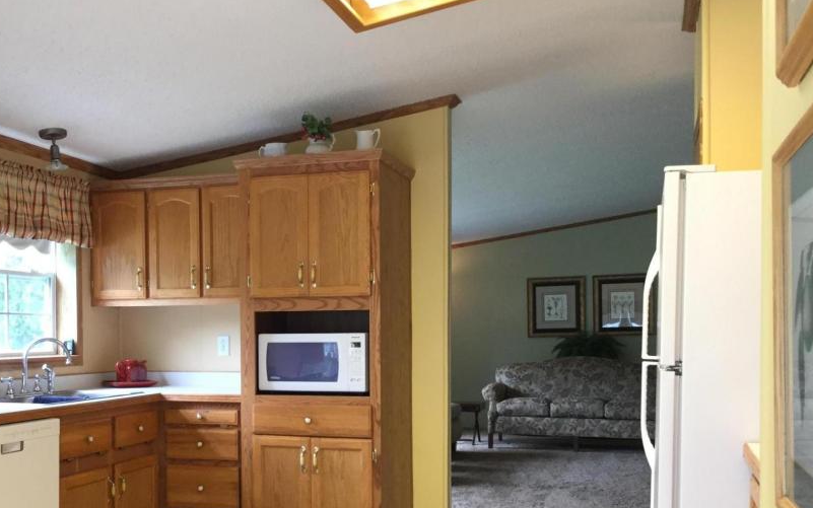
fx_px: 931
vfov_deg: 30.2
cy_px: 354
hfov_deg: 46.9
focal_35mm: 42
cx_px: 326
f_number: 2.4
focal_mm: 3.3
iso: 50
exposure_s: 1/30
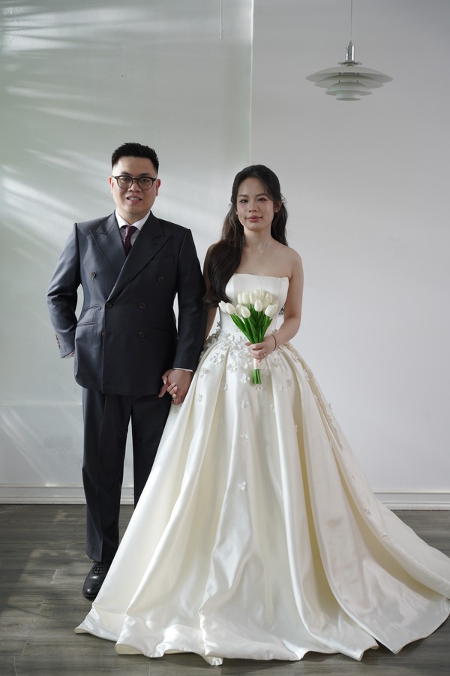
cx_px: 225
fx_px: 913
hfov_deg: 27.7
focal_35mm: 49
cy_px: 338
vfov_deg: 40.6
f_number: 3.5
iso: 640
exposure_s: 1/160
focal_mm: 48.7
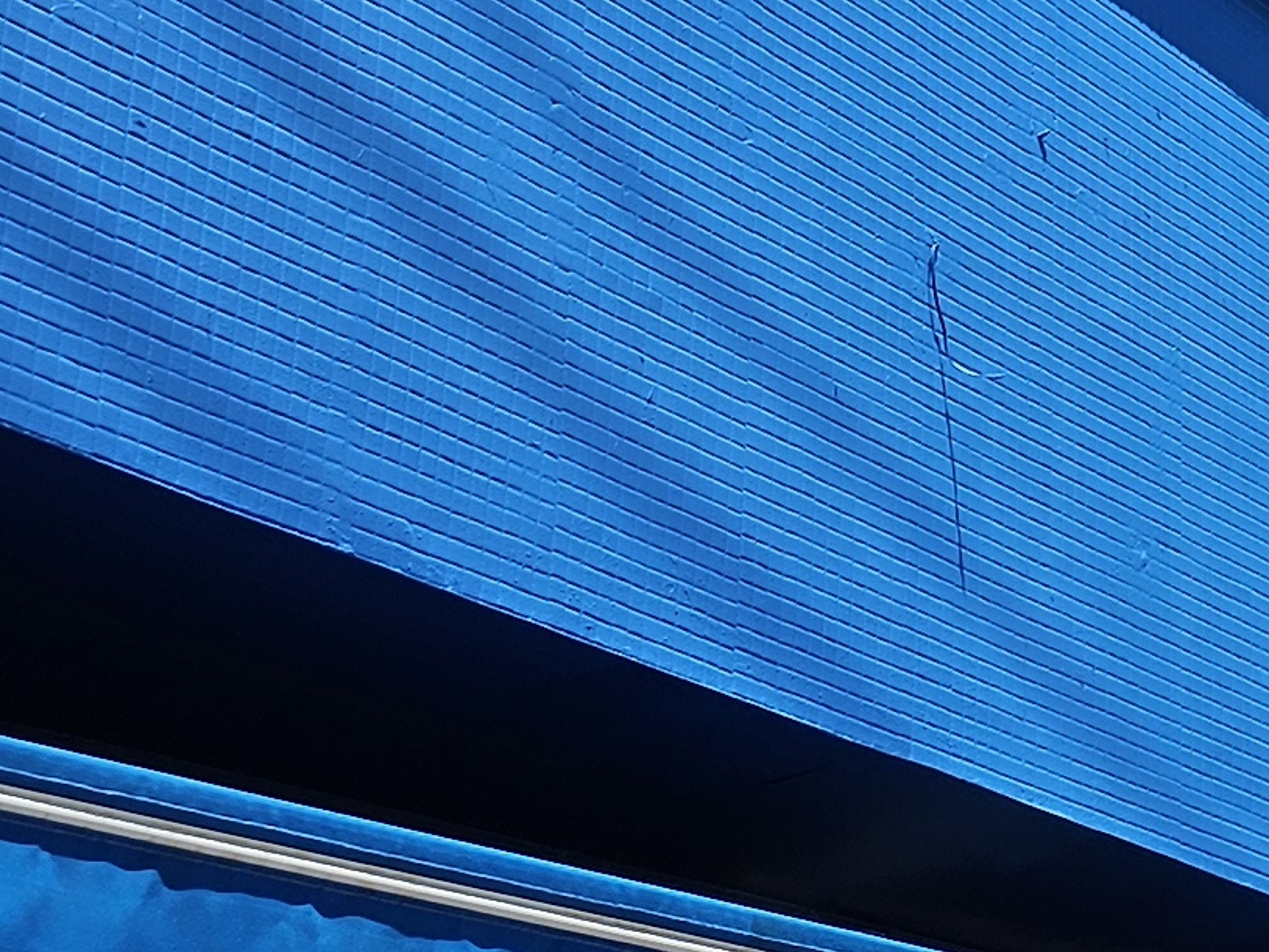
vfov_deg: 13.0
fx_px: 4144
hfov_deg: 15.2
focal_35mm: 113
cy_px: 20
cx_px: 2259
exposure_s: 1/801
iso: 10
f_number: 1.7
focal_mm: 6.3
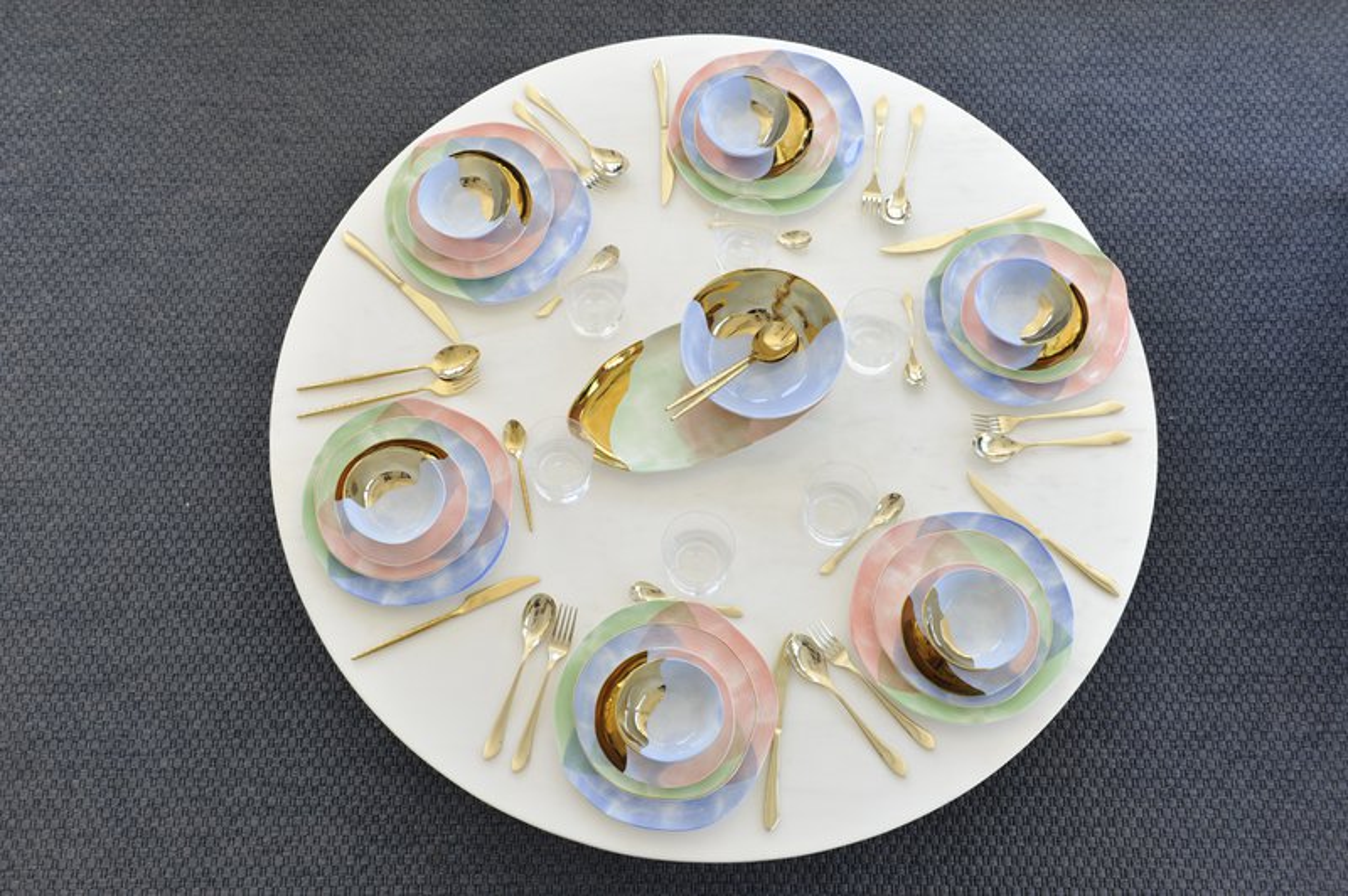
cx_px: 674
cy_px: 448
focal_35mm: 38
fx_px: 1422
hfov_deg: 50.7
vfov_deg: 35.0
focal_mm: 38
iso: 560
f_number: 6.7
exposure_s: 1/180
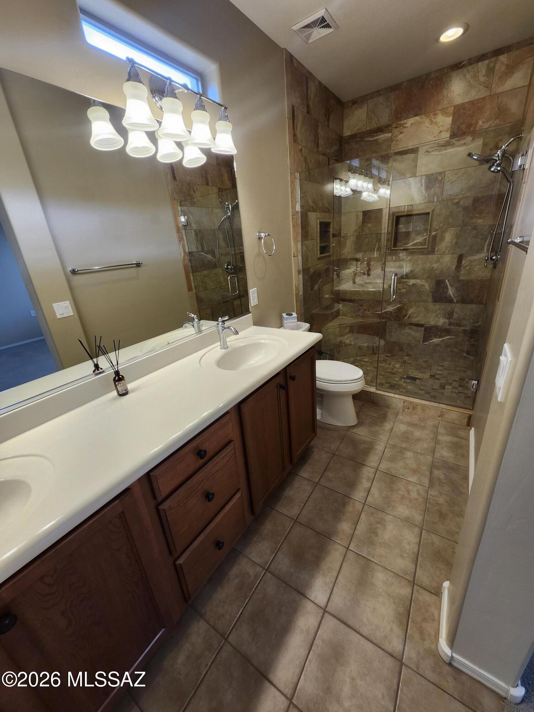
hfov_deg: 89.9
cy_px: 356
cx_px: 267
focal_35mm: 13
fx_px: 267
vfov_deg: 106.2
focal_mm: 1.74
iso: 64
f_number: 2.2
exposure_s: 1/60
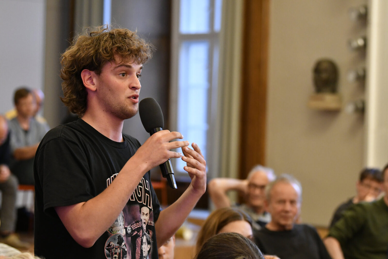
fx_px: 1261
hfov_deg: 17.5
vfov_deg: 11.7
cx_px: 194
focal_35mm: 117
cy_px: 130
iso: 3200
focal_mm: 78
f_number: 2.8
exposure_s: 1/125
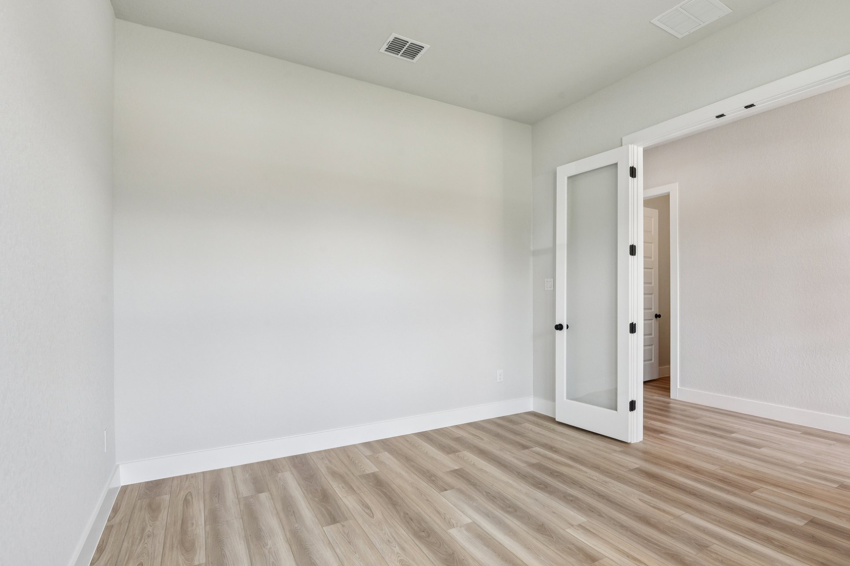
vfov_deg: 70.4
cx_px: 444
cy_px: 295
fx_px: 401
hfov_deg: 93.2
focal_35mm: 17
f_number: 8
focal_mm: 16
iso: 400
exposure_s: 1/25
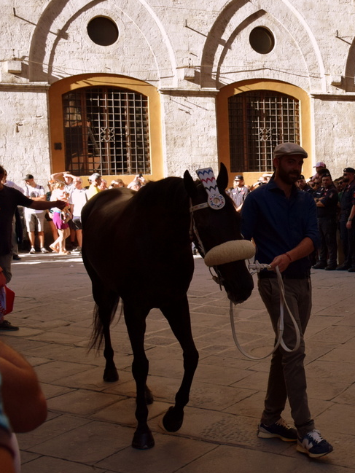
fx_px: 656
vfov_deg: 39.6
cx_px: 350
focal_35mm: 48
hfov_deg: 28.5
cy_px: 202
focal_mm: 18
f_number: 4
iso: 560
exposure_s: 1/1000
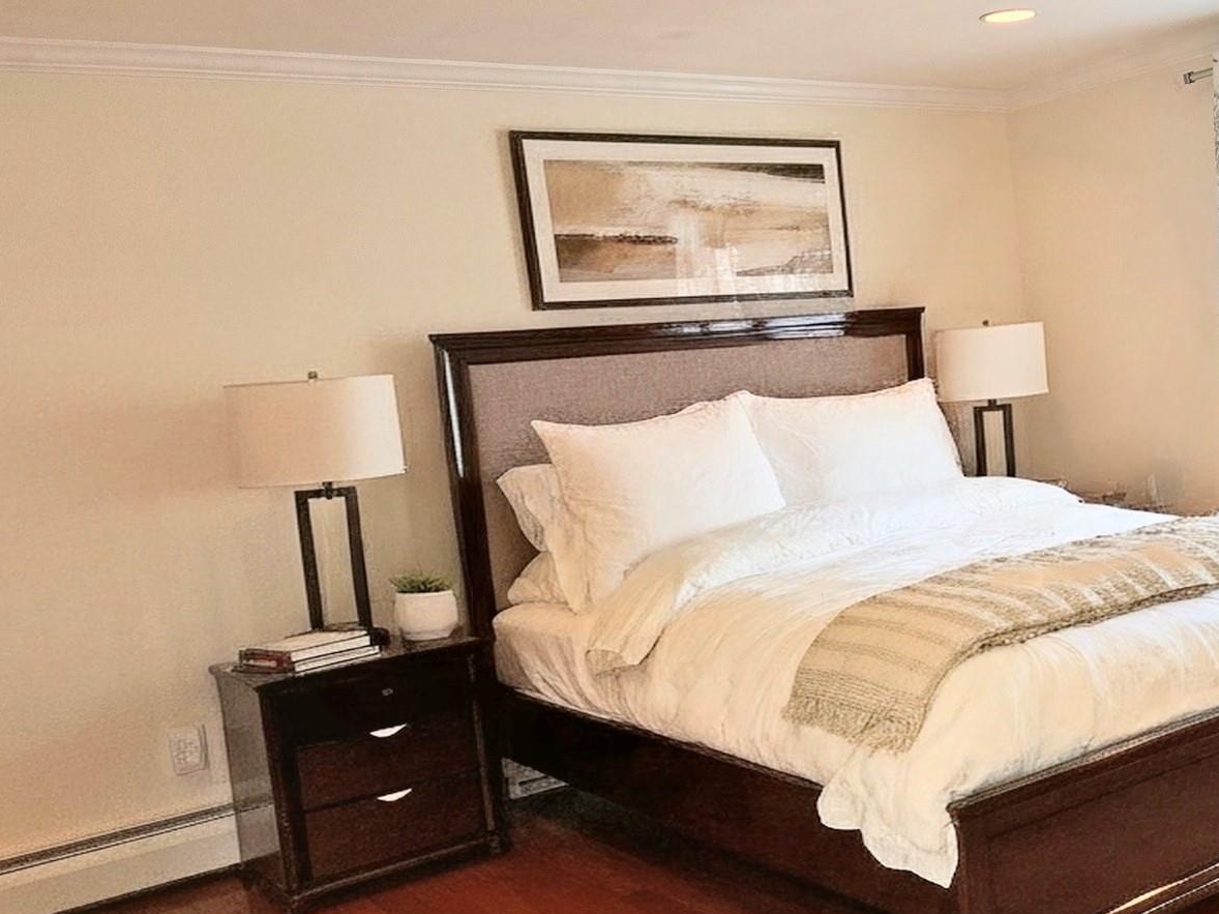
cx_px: 978
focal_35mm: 40
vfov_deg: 35.8
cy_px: 563
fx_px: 1408
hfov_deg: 44.5
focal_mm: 5.4
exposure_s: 1/120
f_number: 1.8
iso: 50
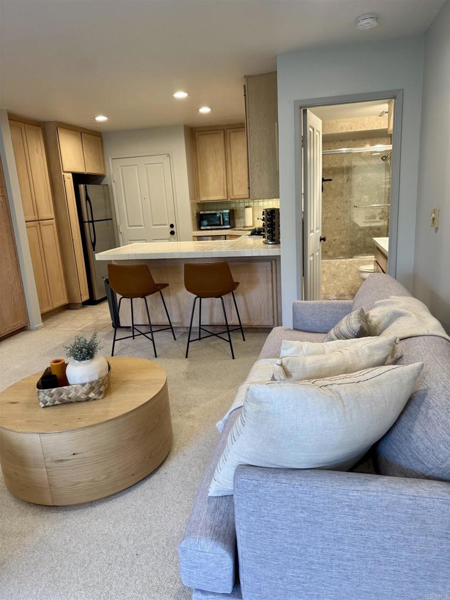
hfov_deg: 56.8
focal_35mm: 24
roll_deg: +2.9
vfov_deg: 71.6
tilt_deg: -12.7
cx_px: 225
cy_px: 300
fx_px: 416
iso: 125
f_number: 1.78
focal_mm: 6.76
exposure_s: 1/120
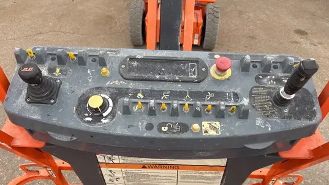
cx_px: 167
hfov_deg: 66.1
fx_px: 253
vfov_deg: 39.9
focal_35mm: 29
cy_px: 116
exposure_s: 1/641
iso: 50
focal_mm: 5.96
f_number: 1.6
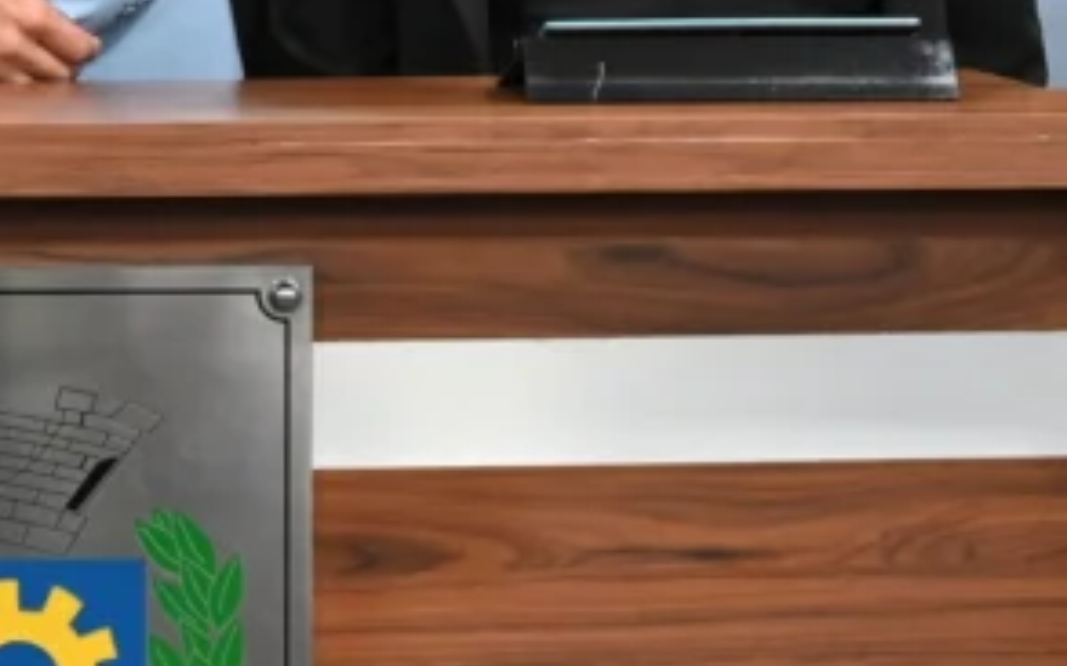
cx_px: -124
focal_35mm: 187
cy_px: 11
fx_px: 5437
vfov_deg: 7.0
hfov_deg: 11.0
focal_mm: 46
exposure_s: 1/100
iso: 3200
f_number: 4
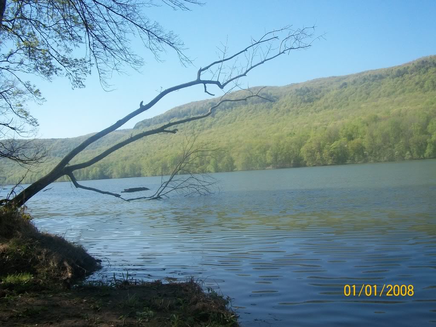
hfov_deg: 56.8
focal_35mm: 32
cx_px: 218
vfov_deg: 44.2
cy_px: 164
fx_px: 403
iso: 80
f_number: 5.5
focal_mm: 5.7
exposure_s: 1/250
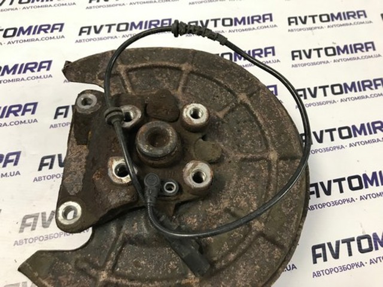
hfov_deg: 63.4
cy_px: 144
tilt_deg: -62.5
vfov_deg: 49.7
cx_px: 192
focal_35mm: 28
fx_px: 310
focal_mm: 3.99
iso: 32
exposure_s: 1/20
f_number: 1.8
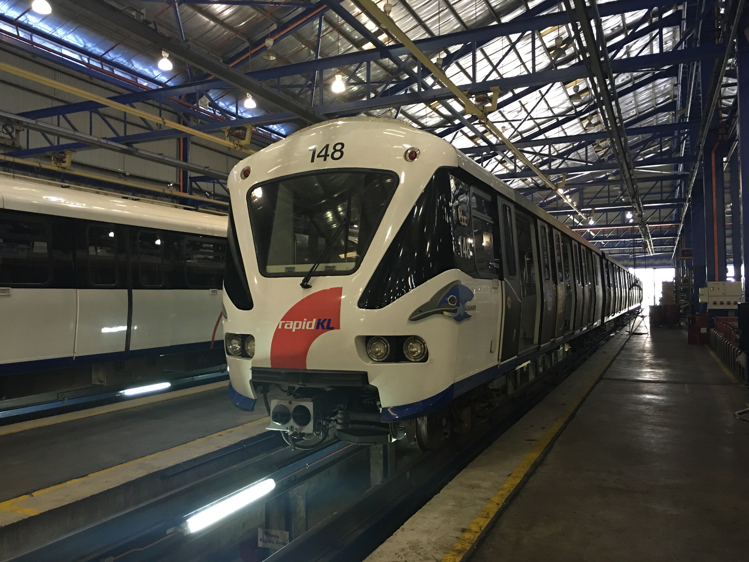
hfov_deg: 61.7
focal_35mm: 29
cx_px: 374
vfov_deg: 48.2
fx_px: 627
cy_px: 281
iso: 125
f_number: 2.2
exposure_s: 1/17
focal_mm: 4.15
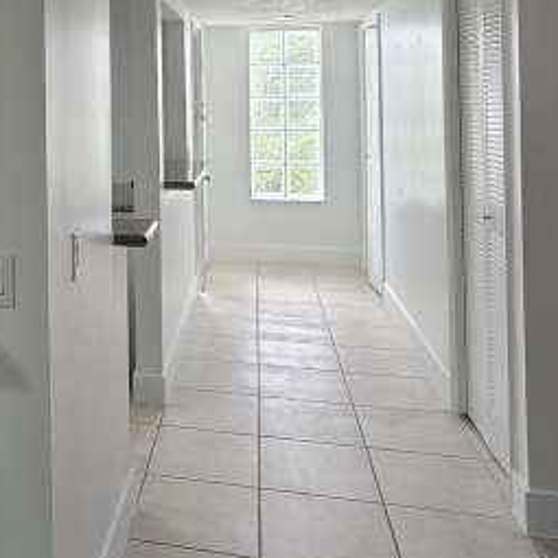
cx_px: 22
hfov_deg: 41.1
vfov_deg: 43.3
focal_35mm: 36
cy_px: 92
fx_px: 657
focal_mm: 2.2
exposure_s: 1/60
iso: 64
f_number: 2.2
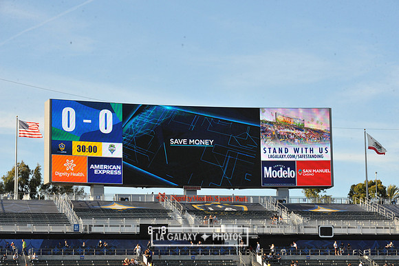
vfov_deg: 13.0
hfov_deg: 19.5
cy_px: 133
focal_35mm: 105
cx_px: 200
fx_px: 1163
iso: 1600
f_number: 14
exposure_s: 1/800
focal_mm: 105
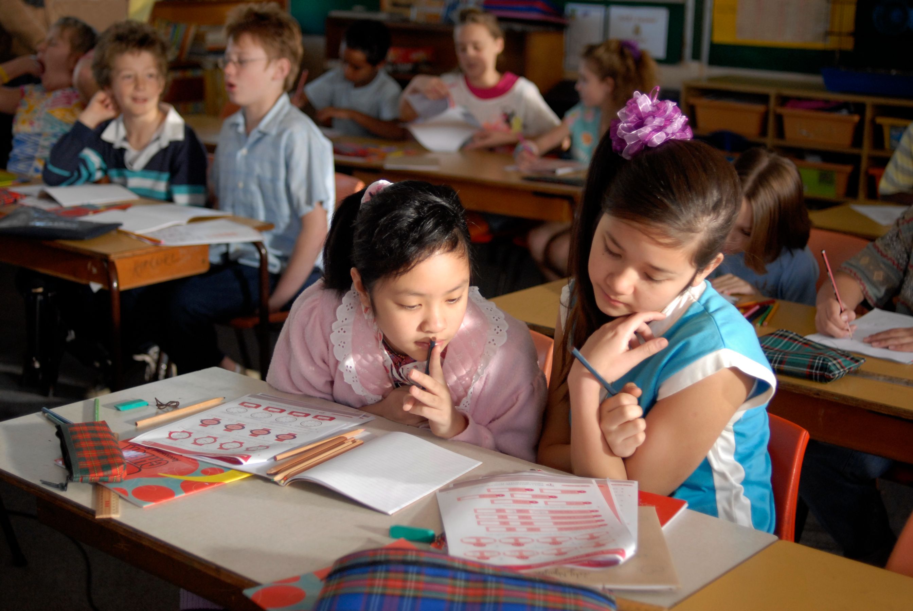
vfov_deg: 25.8
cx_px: 456
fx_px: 1333
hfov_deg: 37.8
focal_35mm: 52
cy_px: 306
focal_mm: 35
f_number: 2.2
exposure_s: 1/125
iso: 500
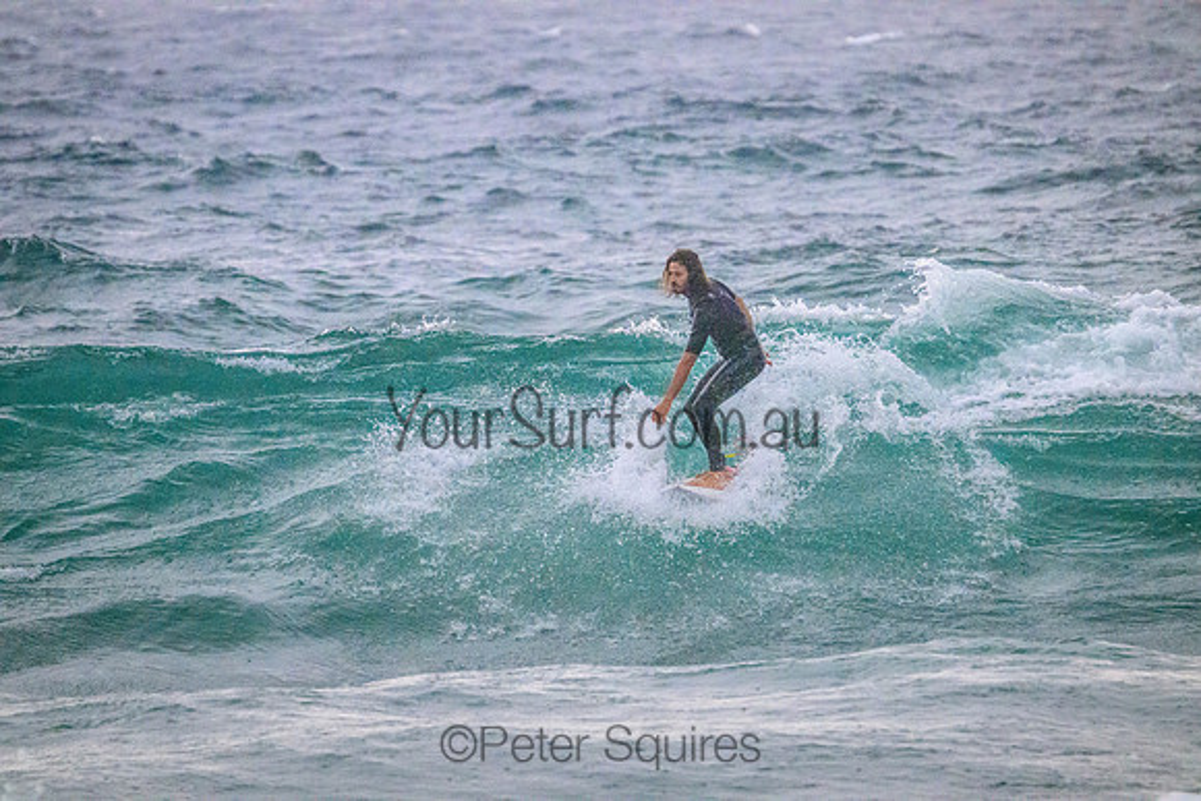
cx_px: 600
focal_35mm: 600
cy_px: 400
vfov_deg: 2.3
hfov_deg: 3.4
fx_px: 20020
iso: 14400
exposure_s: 1/2000
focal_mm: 600
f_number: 11
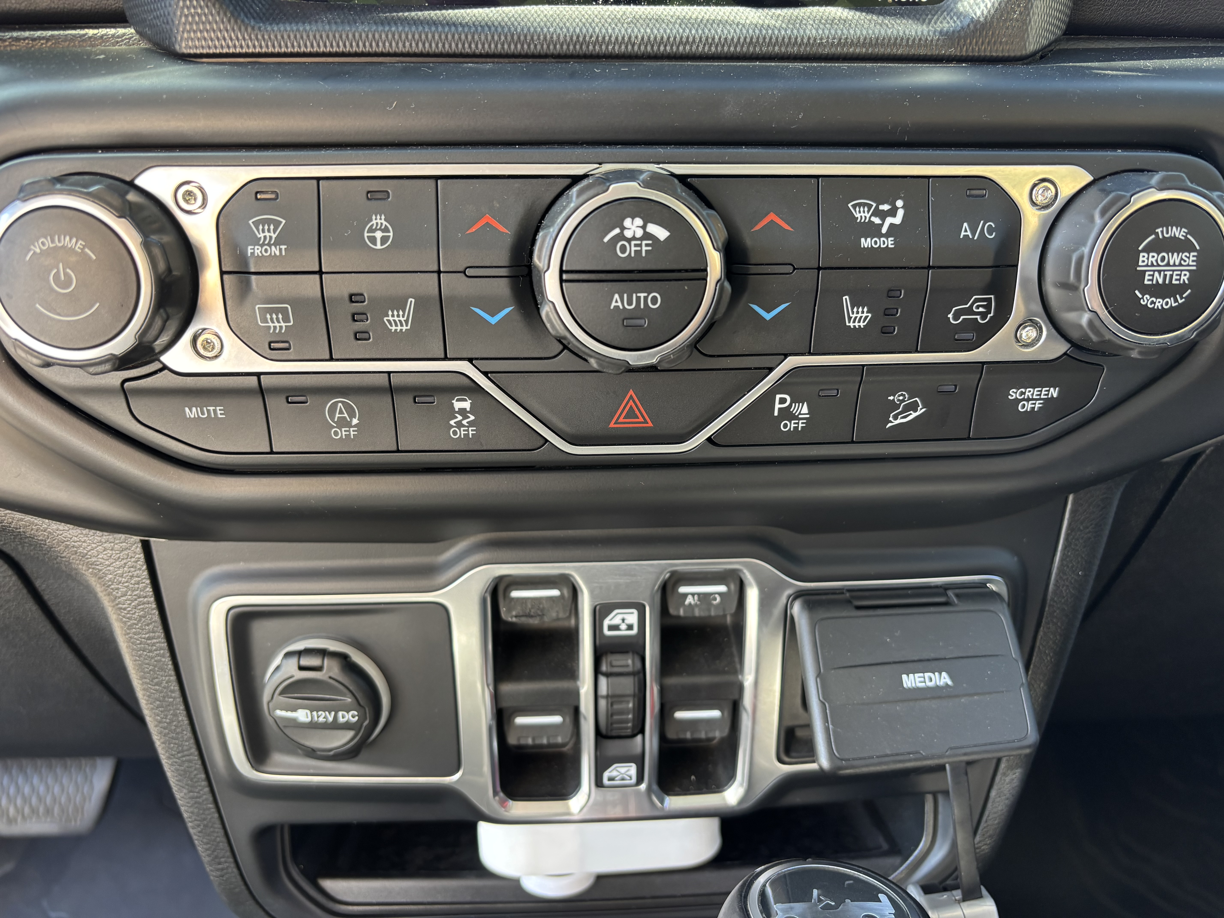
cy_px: 459
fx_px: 919
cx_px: 612
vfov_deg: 53.1
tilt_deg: -21.2
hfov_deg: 67.3
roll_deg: -1.5
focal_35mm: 26
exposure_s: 1/79
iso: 125
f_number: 1.6
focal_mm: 5.96
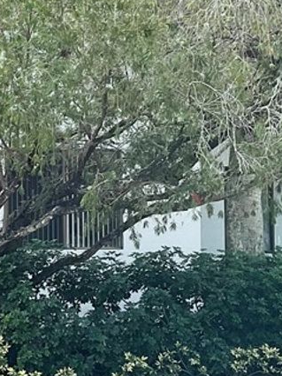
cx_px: -20
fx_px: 1011
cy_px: 275
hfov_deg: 15.5
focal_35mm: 93
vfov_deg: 20.9
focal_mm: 3
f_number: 1.8
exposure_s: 1/635
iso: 16
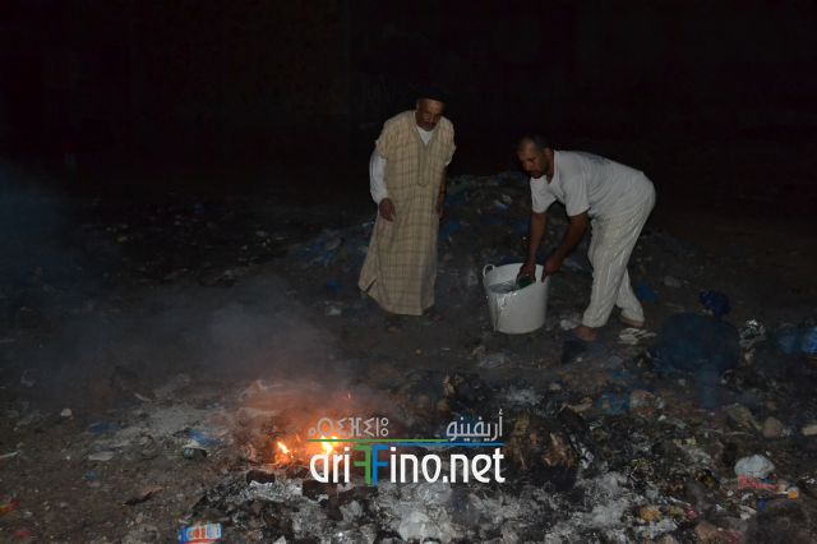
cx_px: 408
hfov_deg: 49.6
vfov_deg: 34.2
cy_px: 272
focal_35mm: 39
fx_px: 885
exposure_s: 1/60
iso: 3200
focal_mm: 26
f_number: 4.2
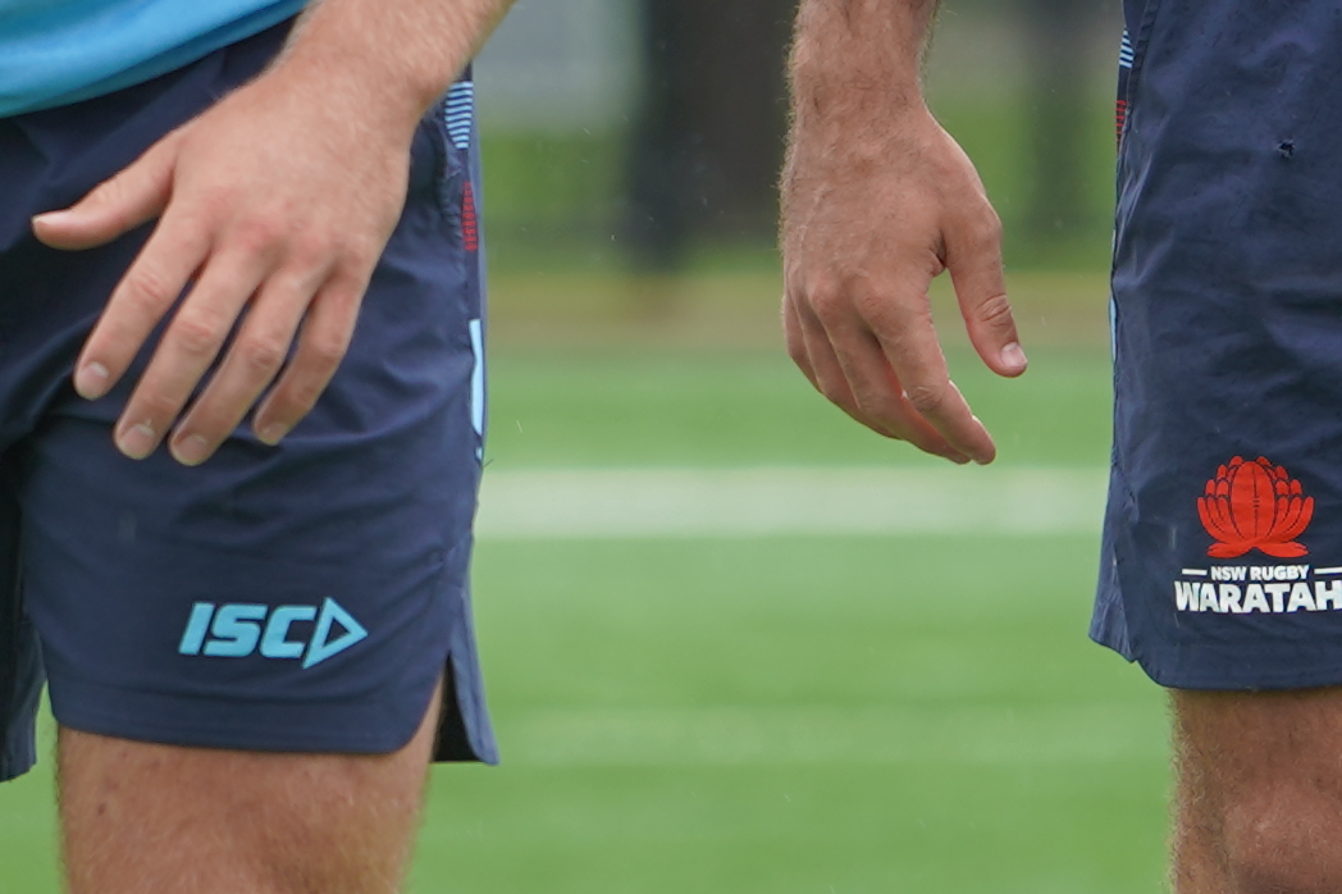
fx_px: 41996
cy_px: -488
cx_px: 776
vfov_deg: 1.2
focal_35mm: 1127
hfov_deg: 1.8
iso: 100
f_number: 4
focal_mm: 200
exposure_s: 1/400
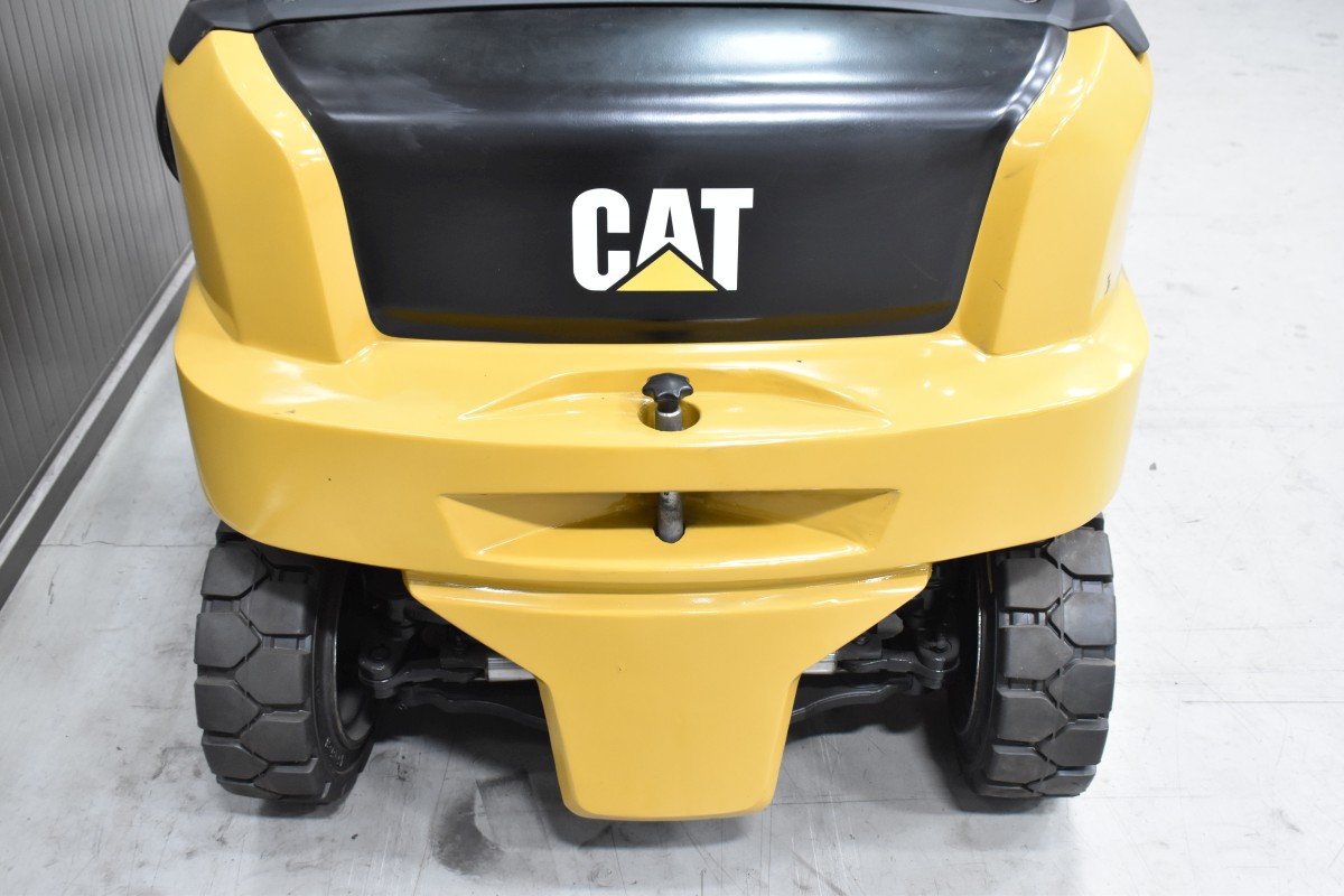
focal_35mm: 38
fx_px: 1400
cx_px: 672
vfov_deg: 35.5
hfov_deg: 51.3
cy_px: 448
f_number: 5
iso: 1600
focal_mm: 25
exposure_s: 1/25
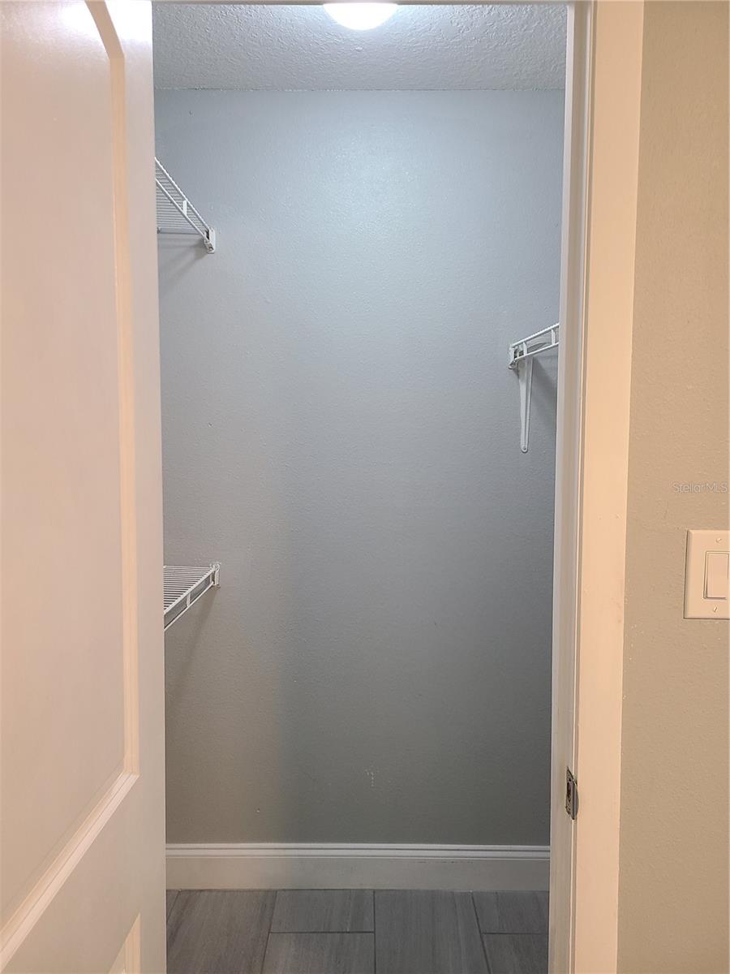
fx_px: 731
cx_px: 365
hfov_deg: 53.1
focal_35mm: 26
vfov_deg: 67.3
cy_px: 487
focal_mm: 5.4
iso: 400
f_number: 1.8
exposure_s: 1/39
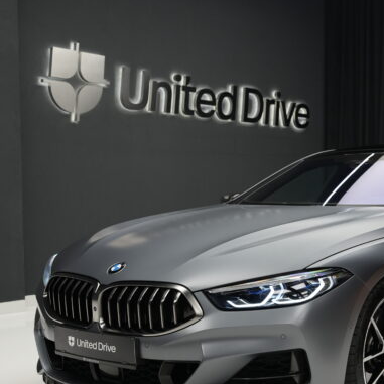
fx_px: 753
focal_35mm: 60
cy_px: 248
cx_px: 323
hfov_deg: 27.9
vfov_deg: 28.5
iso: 1250
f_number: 4
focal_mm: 35
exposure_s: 1/60
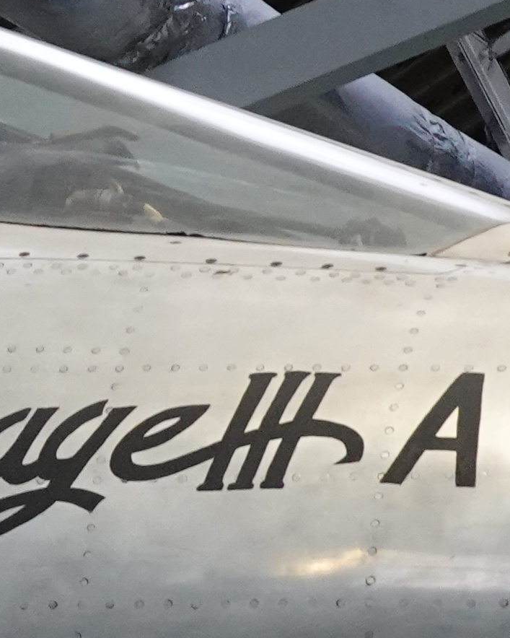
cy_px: 488
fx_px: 5265
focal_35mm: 279
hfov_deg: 5.5
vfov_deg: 6.9
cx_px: -363
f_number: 4.5
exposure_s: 1/40
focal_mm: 18.24
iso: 800
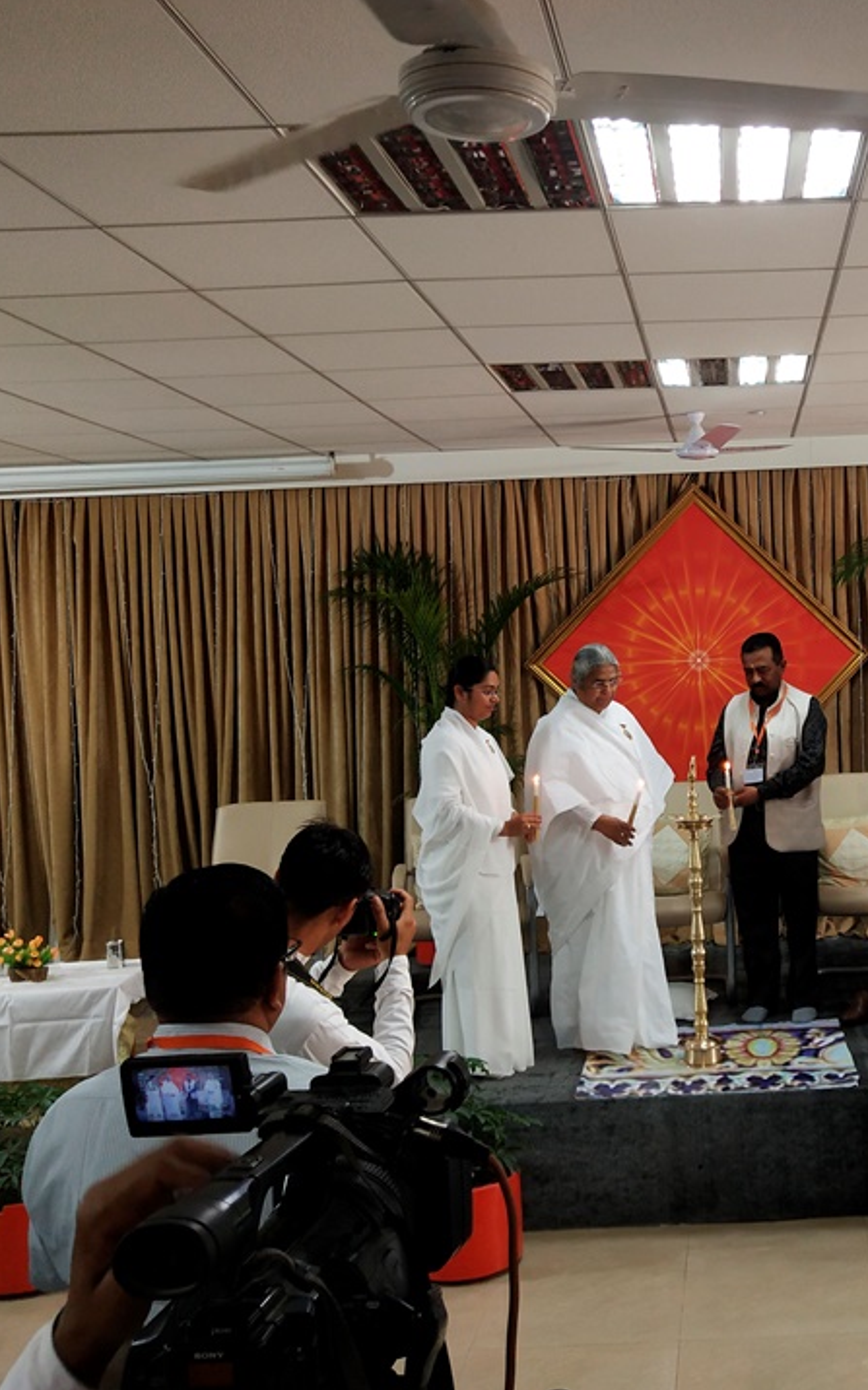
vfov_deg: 46.2
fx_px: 1629
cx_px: 761
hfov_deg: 28.8
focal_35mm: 43
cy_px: 697
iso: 135
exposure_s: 1/50
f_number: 1.8
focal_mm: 3.95
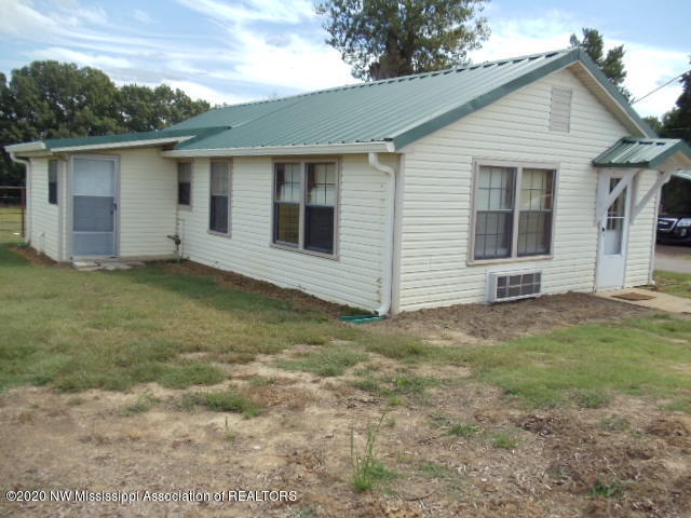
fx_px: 878
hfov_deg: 42.9
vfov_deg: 32.9
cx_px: 346
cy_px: 259
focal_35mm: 44
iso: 80
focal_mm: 6
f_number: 7.1
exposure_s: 1/125
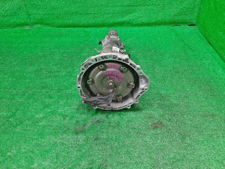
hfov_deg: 67.3
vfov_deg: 53.1
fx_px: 169
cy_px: 84
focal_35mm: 26
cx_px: 112
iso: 170
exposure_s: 1/50
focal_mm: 3.93
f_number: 1.7
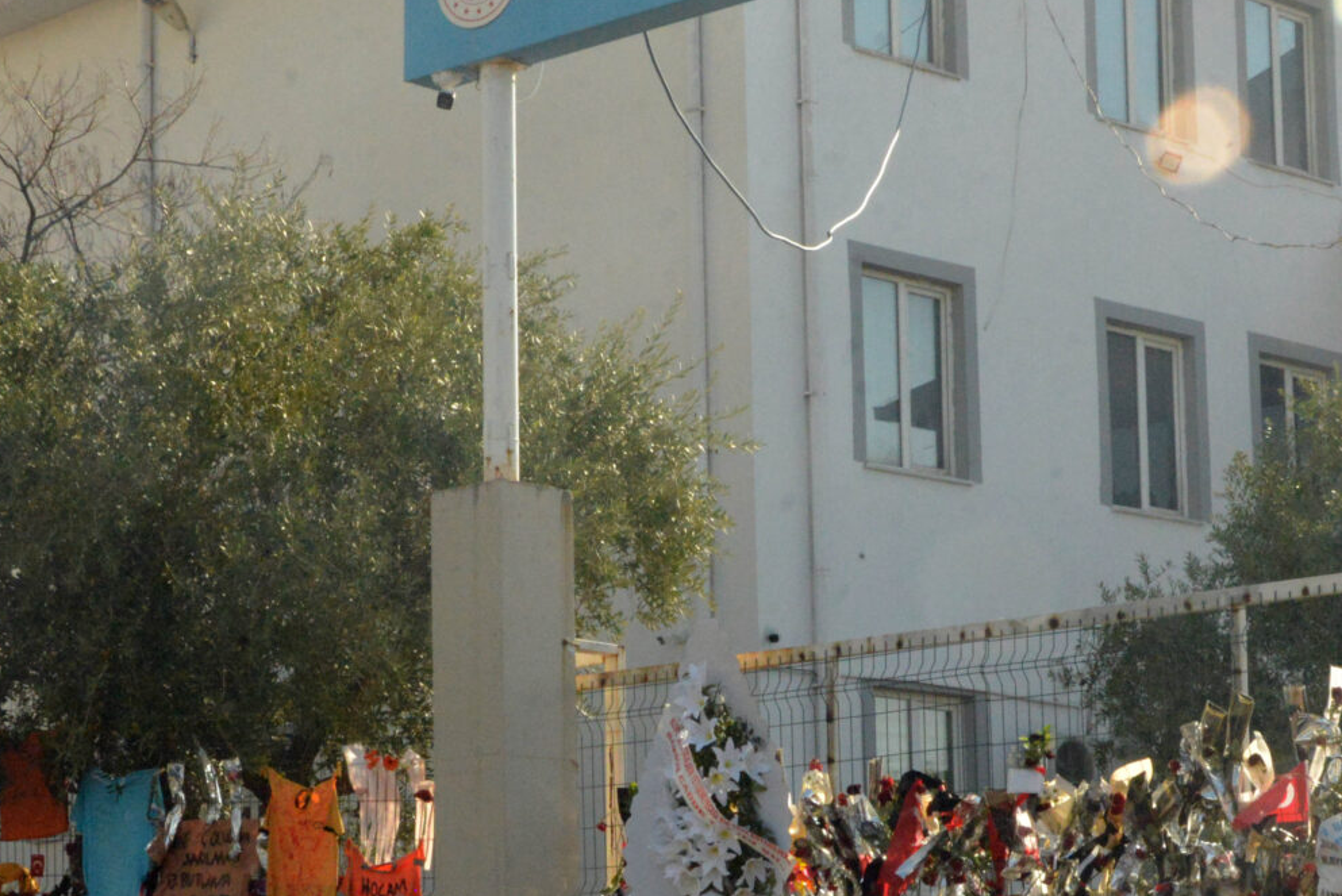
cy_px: 649
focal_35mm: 98
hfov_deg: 20.8
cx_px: 628
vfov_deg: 13.9
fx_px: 3655
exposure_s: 1/1250
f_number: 18
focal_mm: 38
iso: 5000
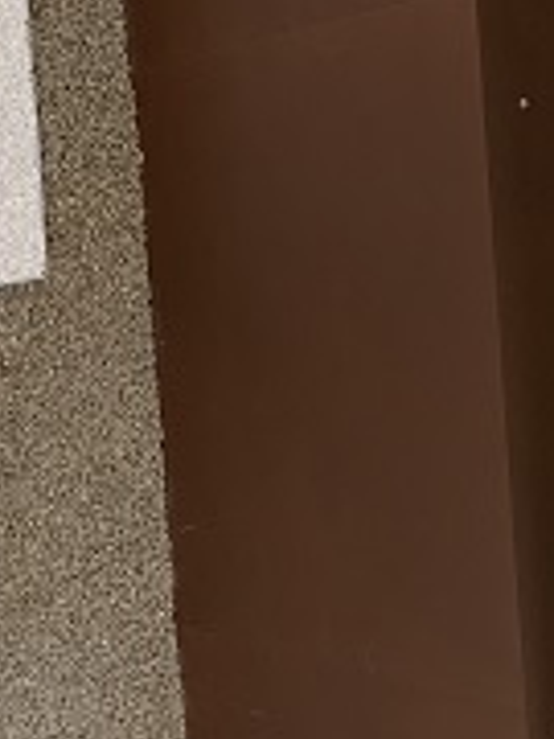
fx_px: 1643
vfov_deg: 25.3
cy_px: 388
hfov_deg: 17.8
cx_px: -176
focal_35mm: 77
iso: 200
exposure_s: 1/60
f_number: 1.8
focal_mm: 4.25
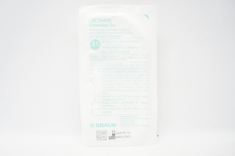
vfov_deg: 47.8
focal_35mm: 27
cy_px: 78
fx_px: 176
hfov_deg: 67.4
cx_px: 118
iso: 800
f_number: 5
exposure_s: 1/80
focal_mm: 18
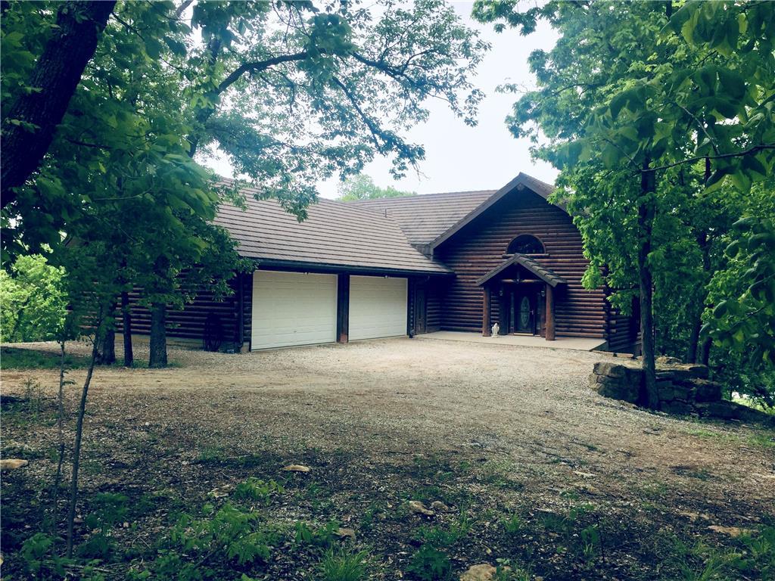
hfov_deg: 61.7
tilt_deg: -1.8
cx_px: 388
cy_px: 290
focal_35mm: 29
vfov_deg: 48.2
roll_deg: -1.4
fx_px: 649
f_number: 2.2
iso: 32
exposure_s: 1/682
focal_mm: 4.15
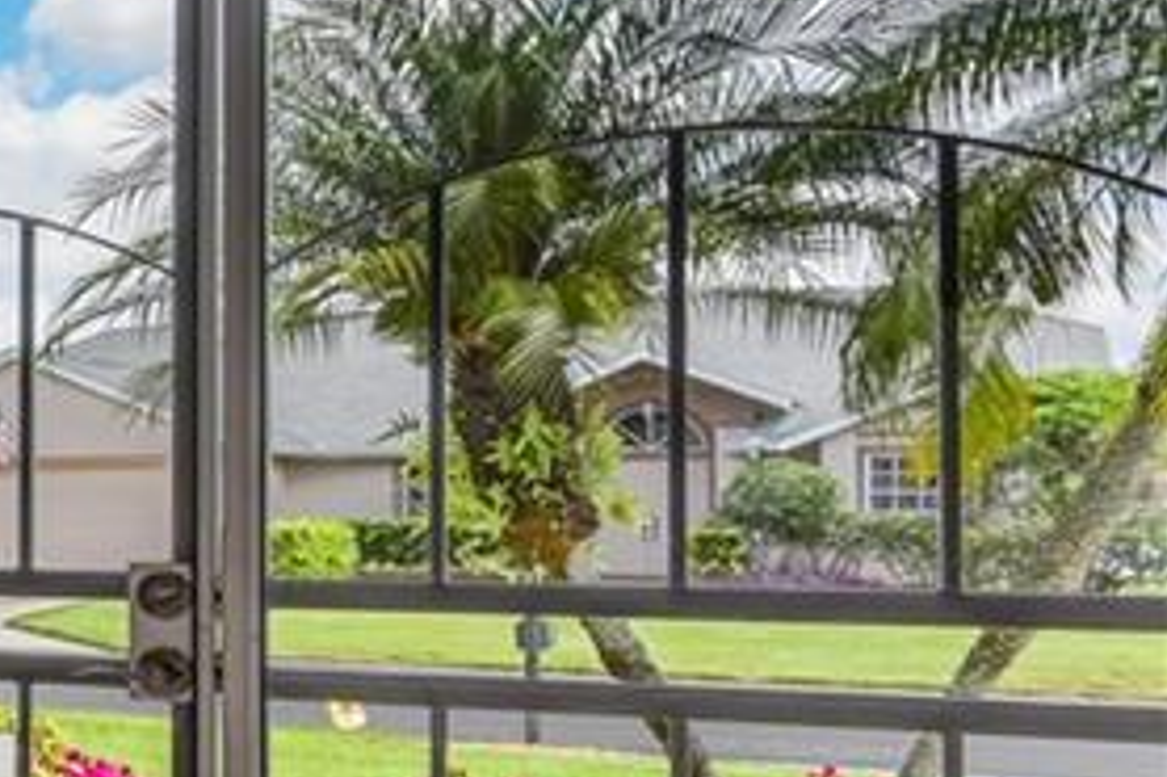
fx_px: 1911
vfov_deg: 22.9
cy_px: 498
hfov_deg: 21.2
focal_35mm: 59
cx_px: -978
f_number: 11
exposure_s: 1/20
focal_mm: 16
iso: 400
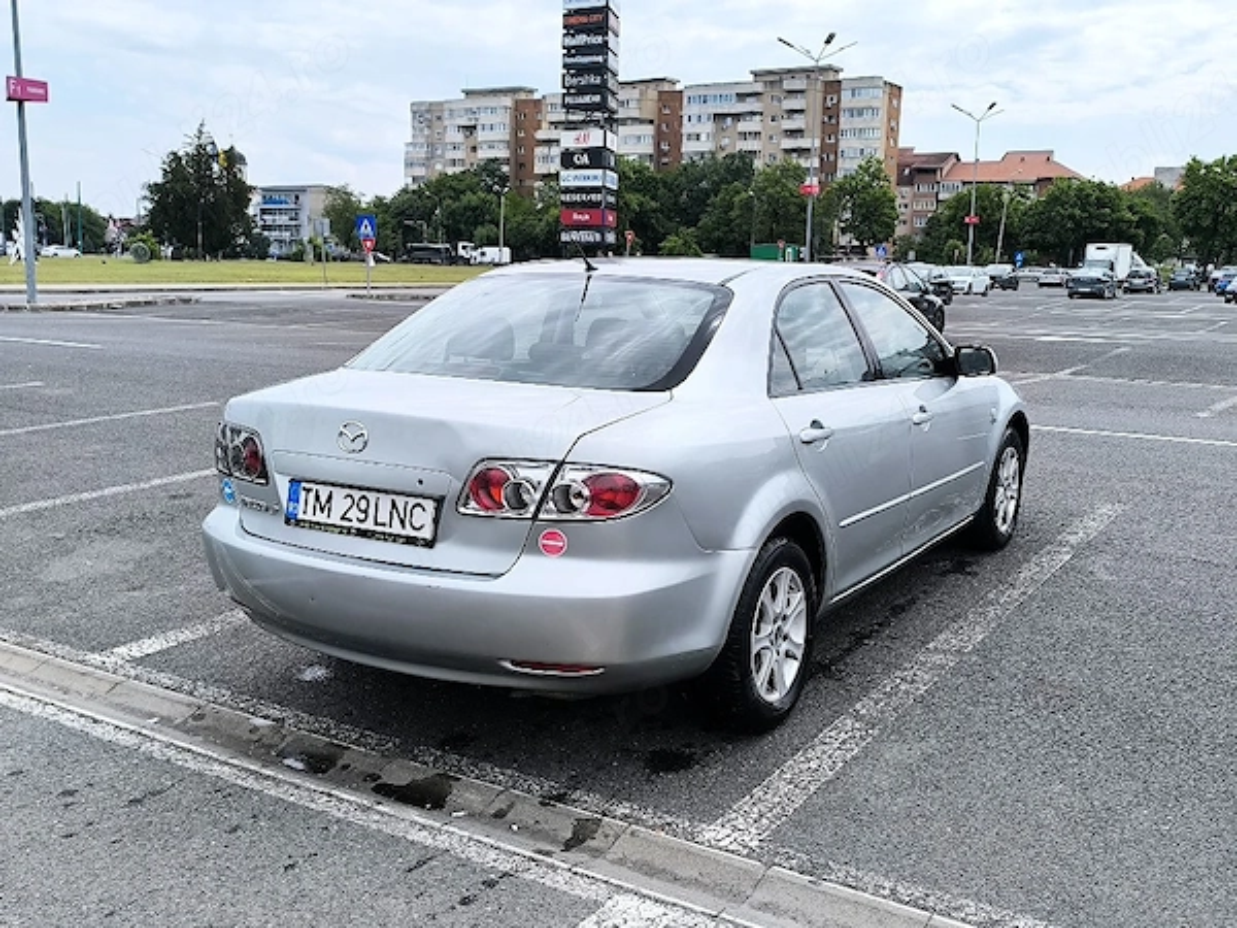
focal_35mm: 35
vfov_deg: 40.7
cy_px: 464
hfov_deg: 52.6
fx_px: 1251
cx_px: 618
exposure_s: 1/1000
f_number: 1.65
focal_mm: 6.14
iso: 50
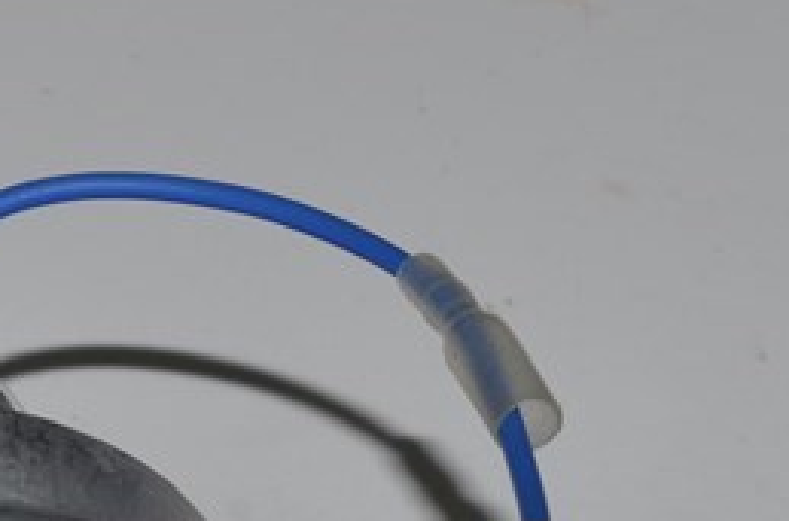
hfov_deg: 5.7
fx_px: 7892
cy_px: 1079
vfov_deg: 3.7
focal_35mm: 361
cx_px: 18
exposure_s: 1/100
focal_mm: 55
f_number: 16
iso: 160
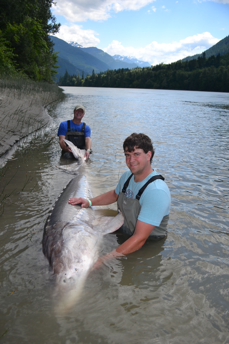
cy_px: 172
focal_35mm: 30
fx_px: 286
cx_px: 114
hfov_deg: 43.6
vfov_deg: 61.9
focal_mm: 20
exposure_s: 1/200
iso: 100
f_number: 4
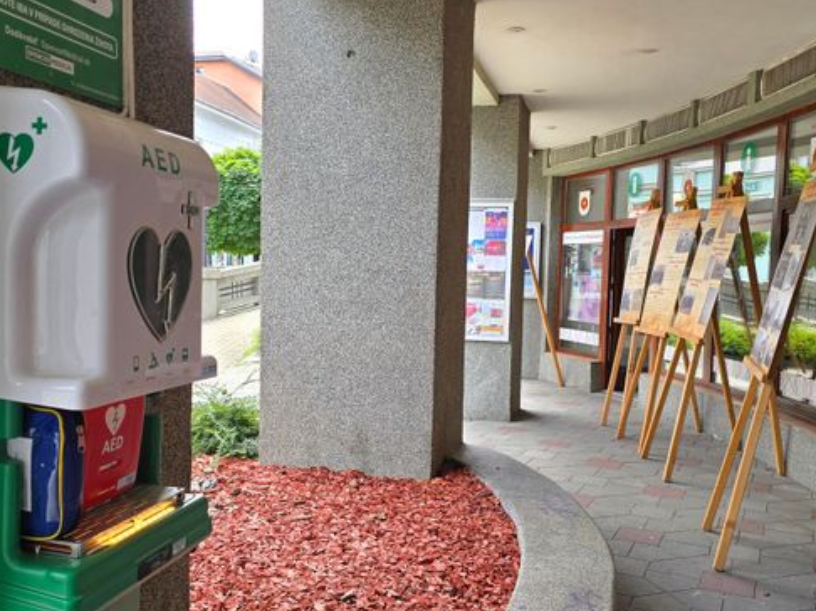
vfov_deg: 39.6
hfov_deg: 51.4
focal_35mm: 36
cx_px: 413
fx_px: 848
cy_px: 336
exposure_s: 1/180
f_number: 1.7
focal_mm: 6.3
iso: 25
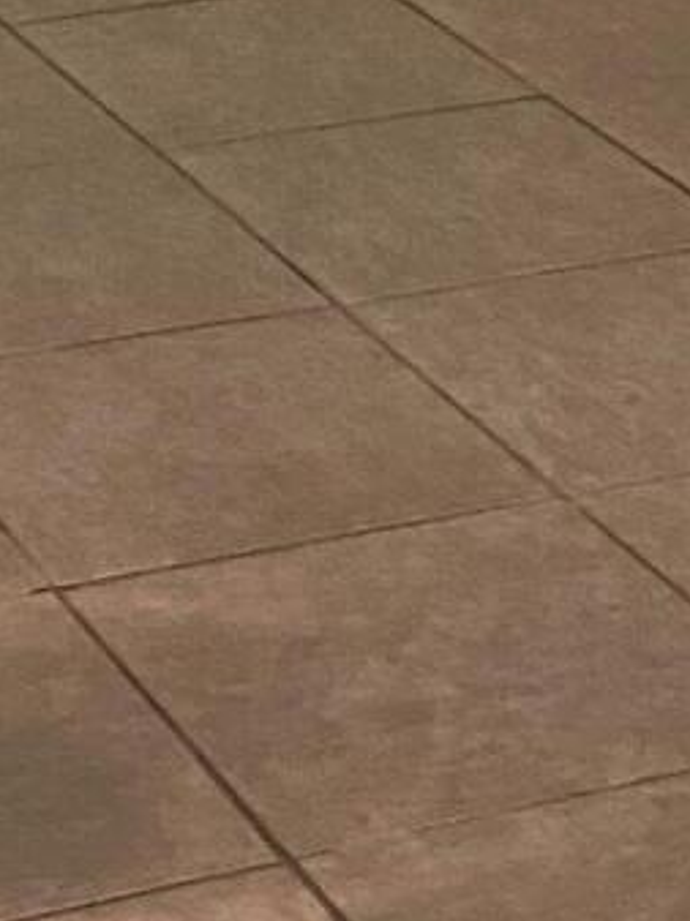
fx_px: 4098
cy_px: -444
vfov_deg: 12.2
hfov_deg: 9.6
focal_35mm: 154
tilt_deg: -13.5
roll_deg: -1.9
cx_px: 385
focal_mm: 4.25
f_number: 1.8
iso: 500
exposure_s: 1/30
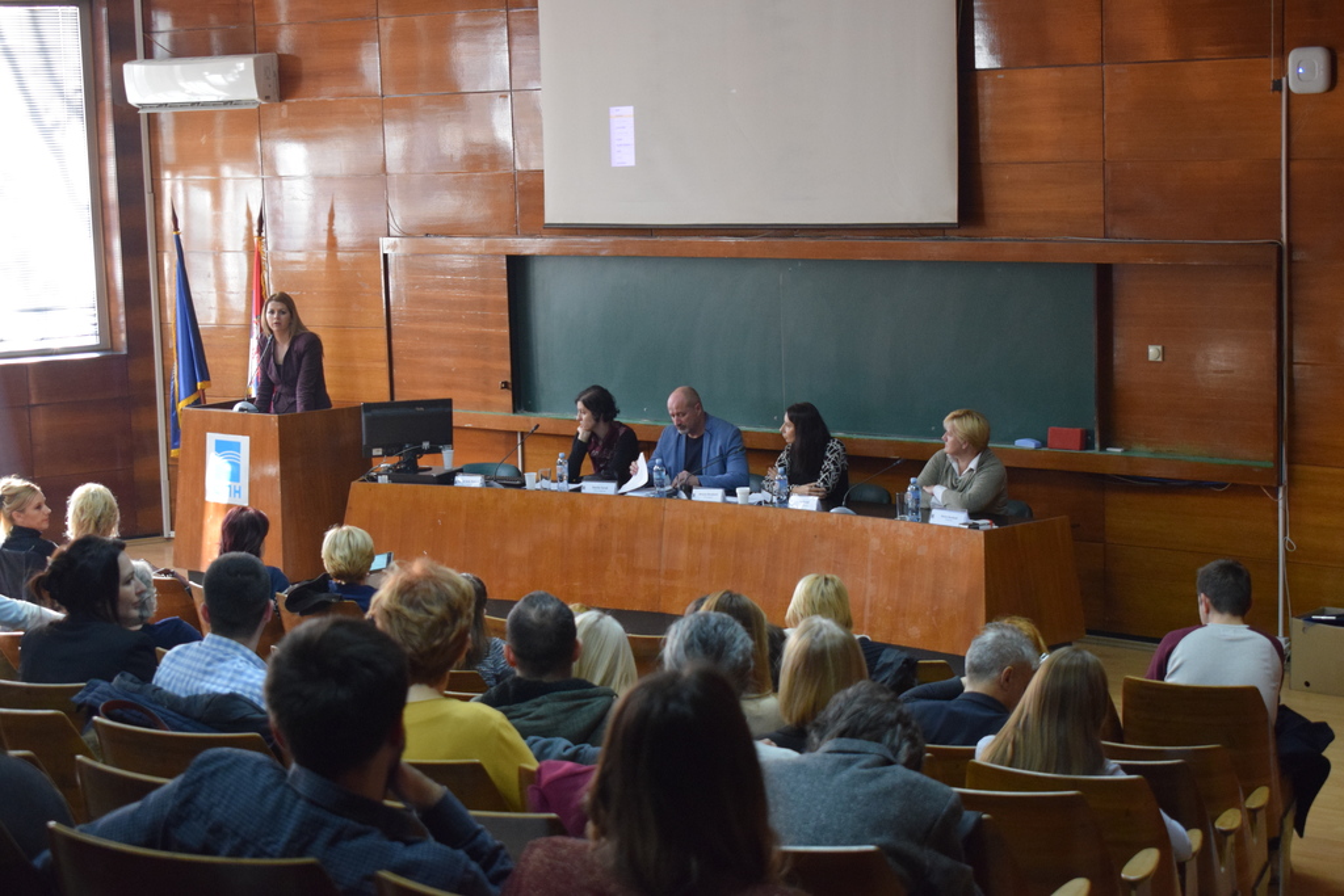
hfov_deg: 31.9
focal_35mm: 63
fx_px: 2352
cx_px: 672
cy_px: 448
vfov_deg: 21.6
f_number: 5
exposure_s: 1/60
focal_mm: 42
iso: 2200
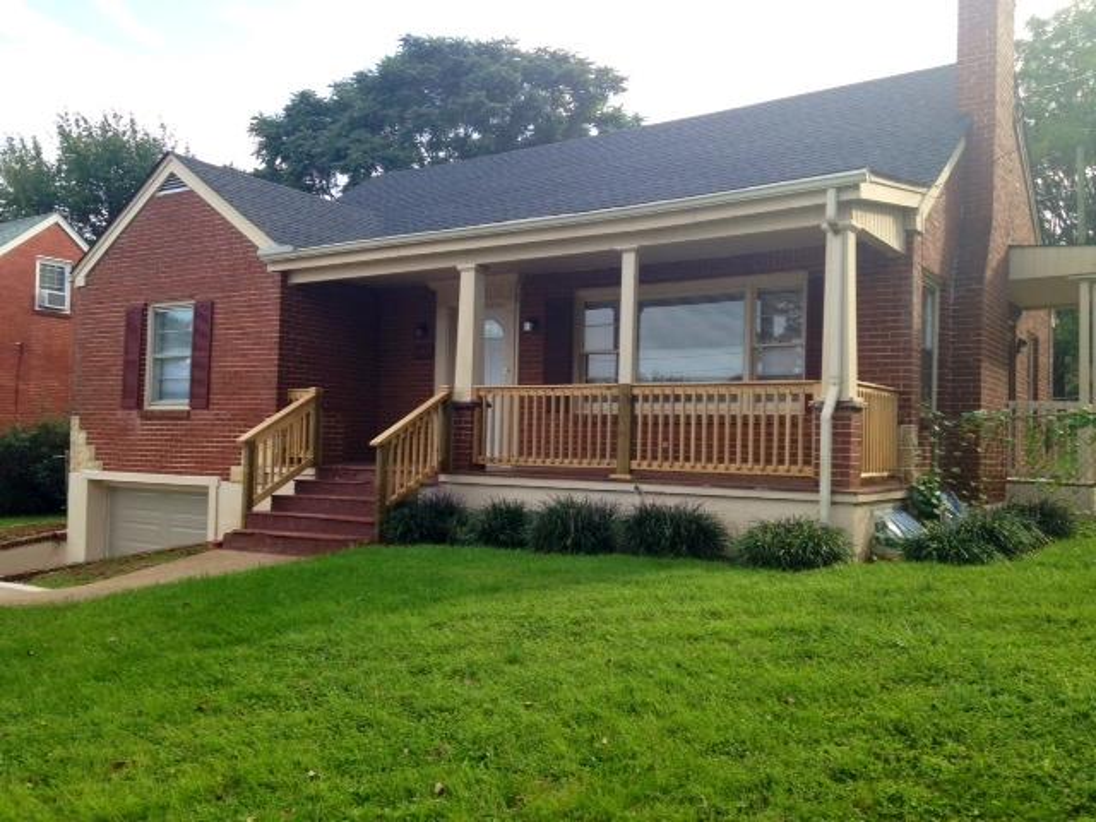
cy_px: 411
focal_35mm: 33
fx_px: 1045
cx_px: 548
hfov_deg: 55.4
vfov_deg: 42.9
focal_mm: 4.12
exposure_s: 1/304
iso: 50
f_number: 2.4
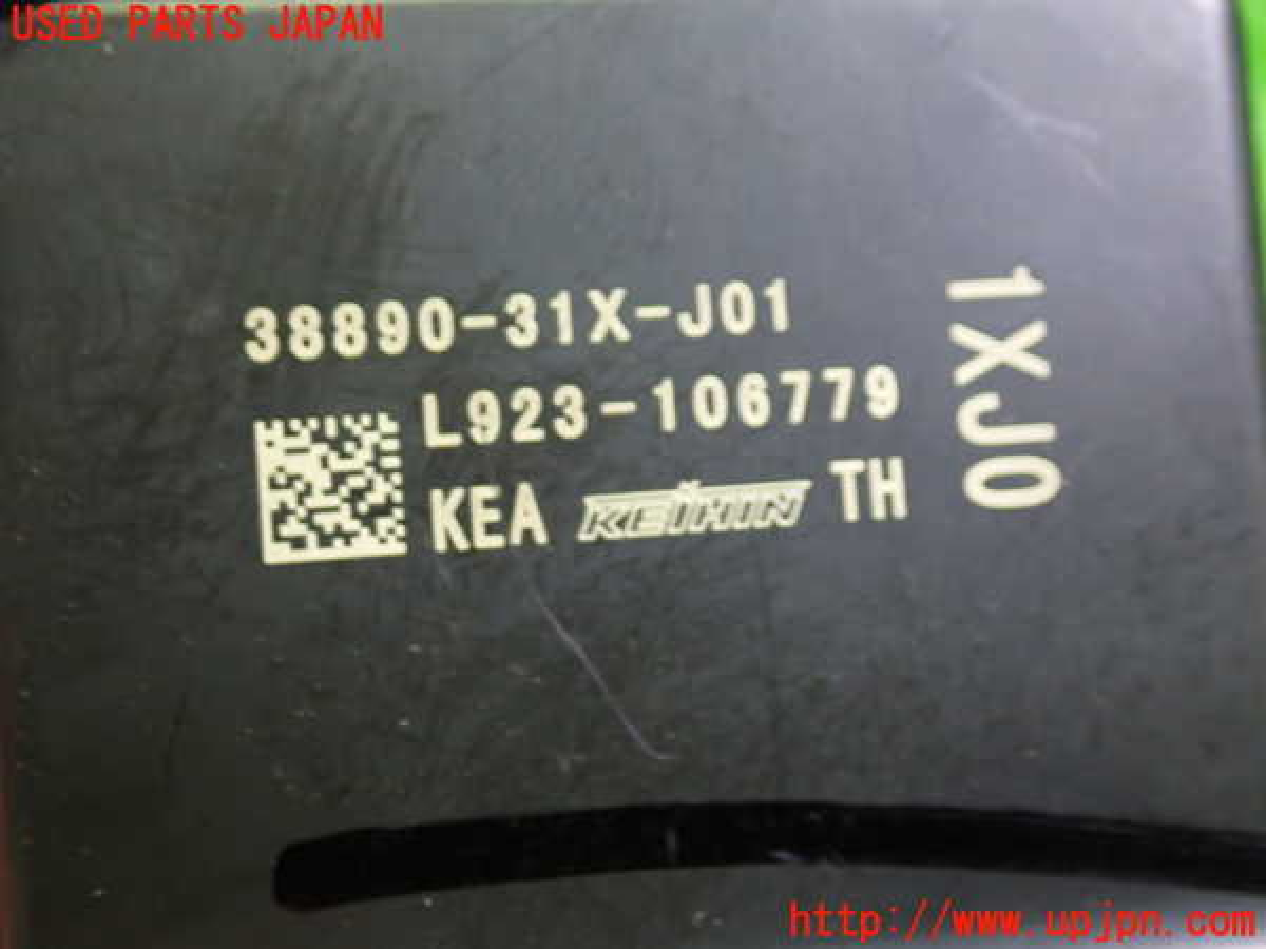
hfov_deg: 40.4
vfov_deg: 30.9
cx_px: 633
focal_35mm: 47
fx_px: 1719
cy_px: 474
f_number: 3.1
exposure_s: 1/25
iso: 800
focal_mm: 8.4
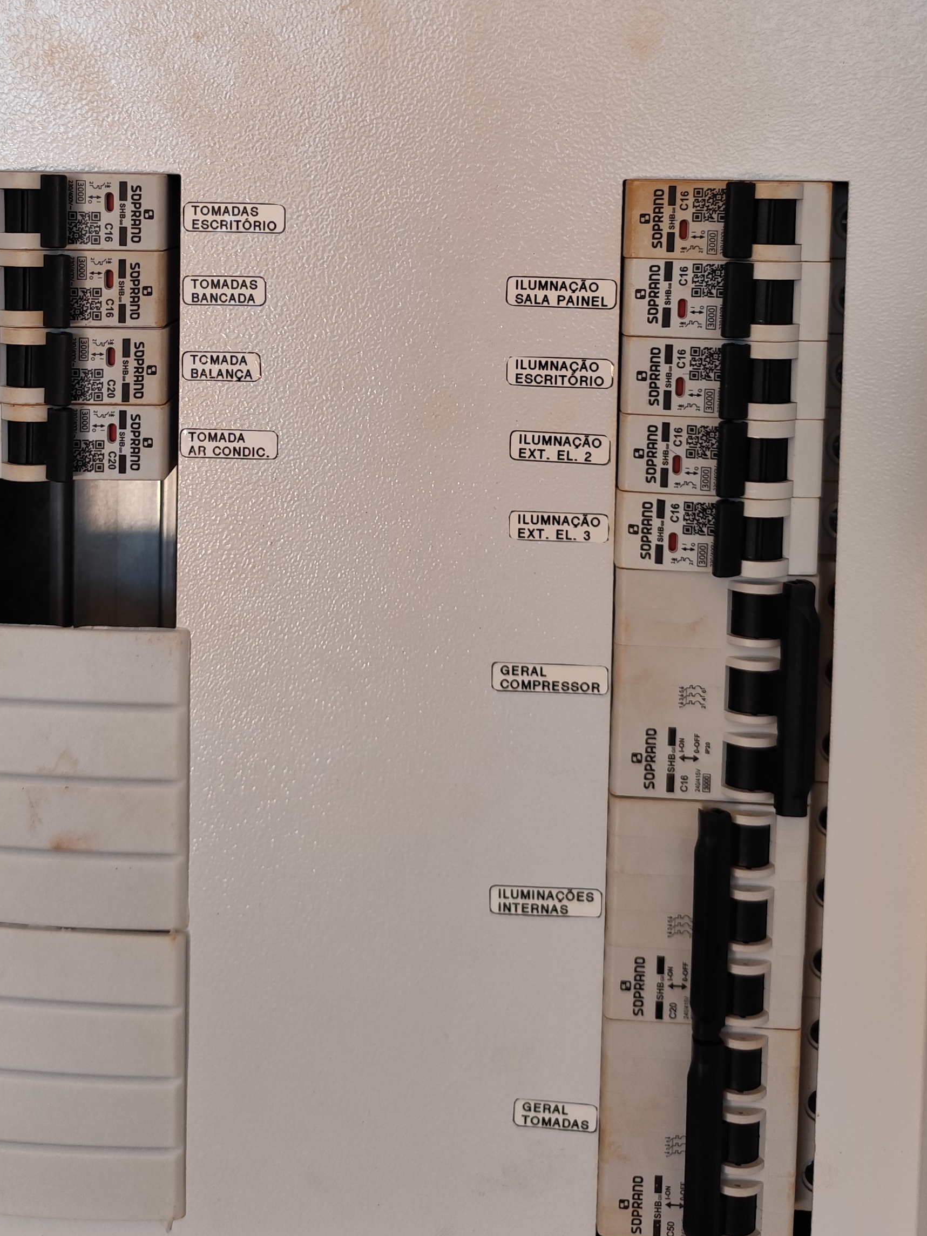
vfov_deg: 44.1
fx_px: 1464
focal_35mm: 41
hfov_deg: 34.9
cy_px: 295
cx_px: 334
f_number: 1.65
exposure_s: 1/120
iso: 1000
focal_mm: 6.14
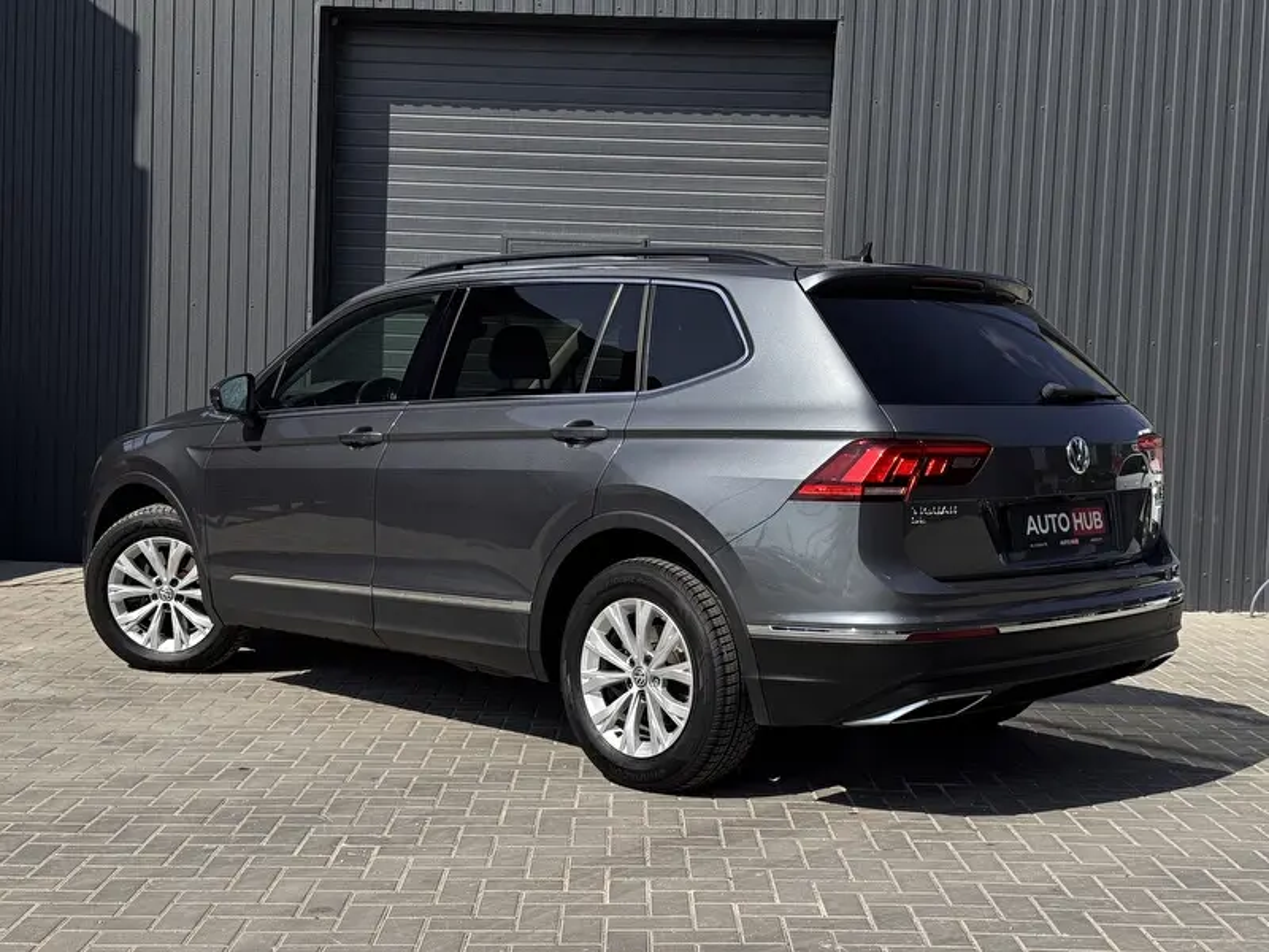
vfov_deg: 30.3
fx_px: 1760
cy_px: 476
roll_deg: -1.9
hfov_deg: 39.7
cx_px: 634
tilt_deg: -2.2
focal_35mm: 48
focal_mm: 6.76
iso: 64
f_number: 1.78
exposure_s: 1/5848
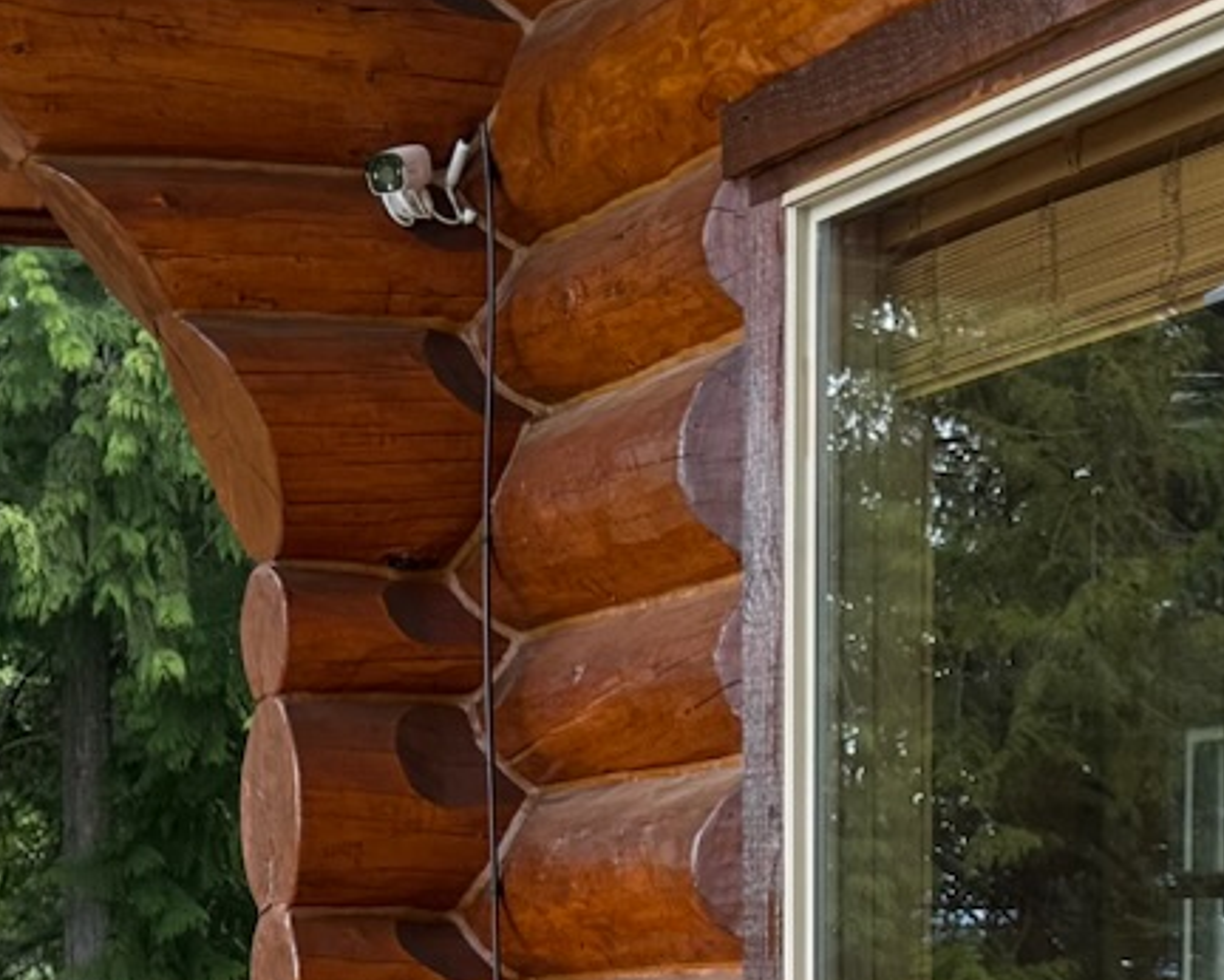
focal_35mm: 111
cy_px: 1294
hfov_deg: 17.3
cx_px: 434
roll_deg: +1.0
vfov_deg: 13.4
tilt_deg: -4.3
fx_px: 4023
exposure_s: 1/131
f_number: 1.78
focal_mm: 6.76
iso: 80
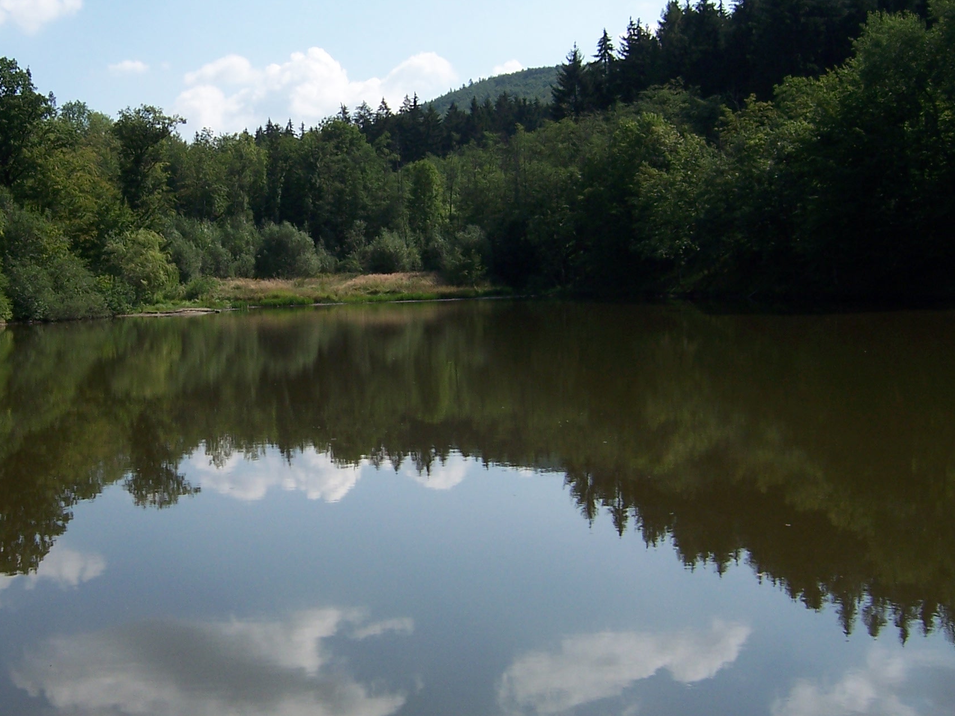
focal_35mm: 50
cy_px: 323
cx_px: 240
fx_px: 1379
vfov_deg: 29.1
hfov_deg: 37.3
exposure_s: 1/750
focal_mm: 5.5
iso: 80
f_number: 4
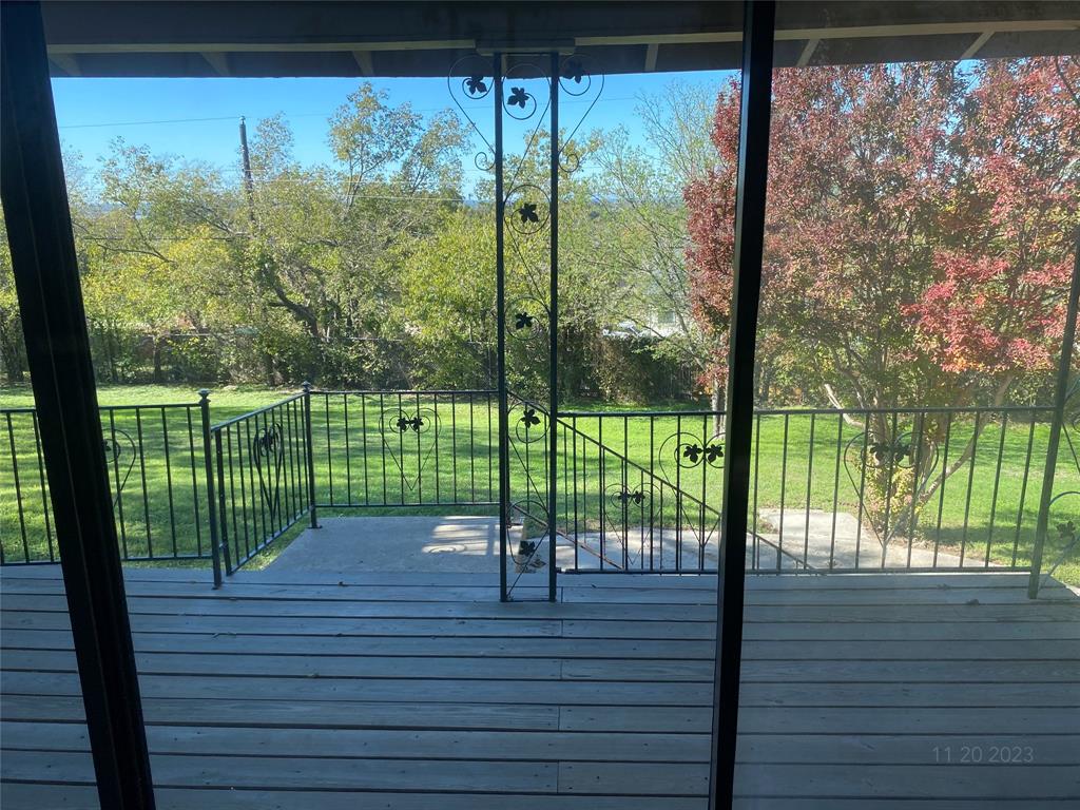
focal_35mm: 26
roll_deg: +1.9
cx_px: 540
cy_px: 405
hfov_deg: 67.3
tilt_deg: -15.6
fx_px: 811
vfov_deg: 53.1
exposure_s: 1/434
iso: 32
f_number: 1.8
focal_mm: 4.25
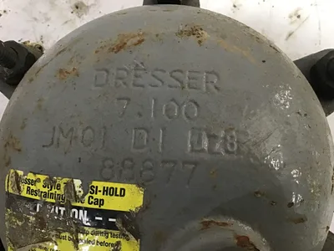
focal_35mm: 31
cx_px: 167
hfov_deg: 58.4
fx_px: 299
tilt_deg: -78.3
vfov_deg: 45.4
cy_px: 126
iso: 200
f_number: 2.4
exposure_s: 1/17
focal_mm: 3.3
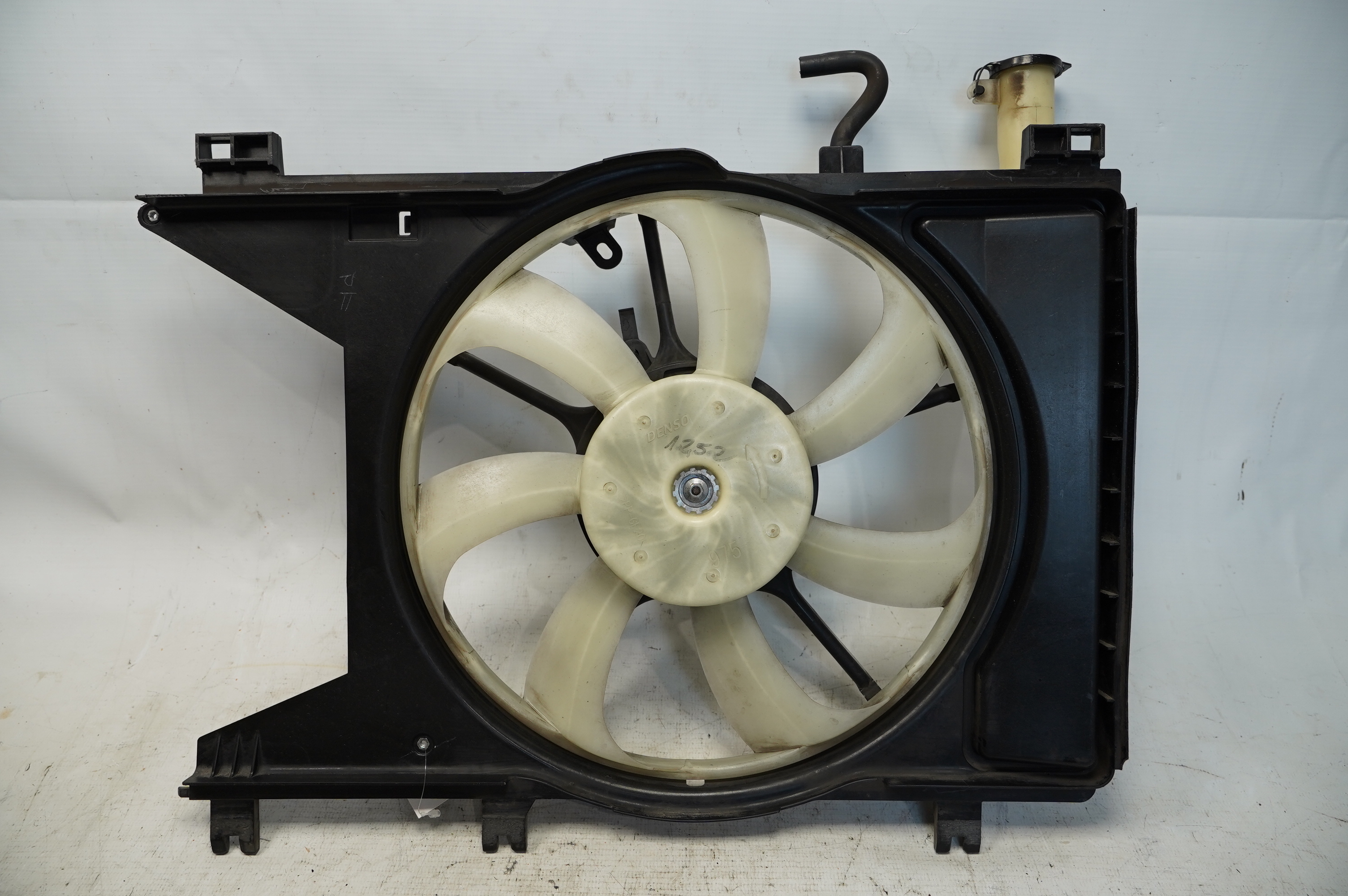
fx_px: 898
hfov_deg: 73.8
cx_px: 674
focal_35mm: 24
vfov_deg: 53.0
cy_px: 448
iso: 400
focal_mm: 16
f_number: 4
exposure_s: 1/160
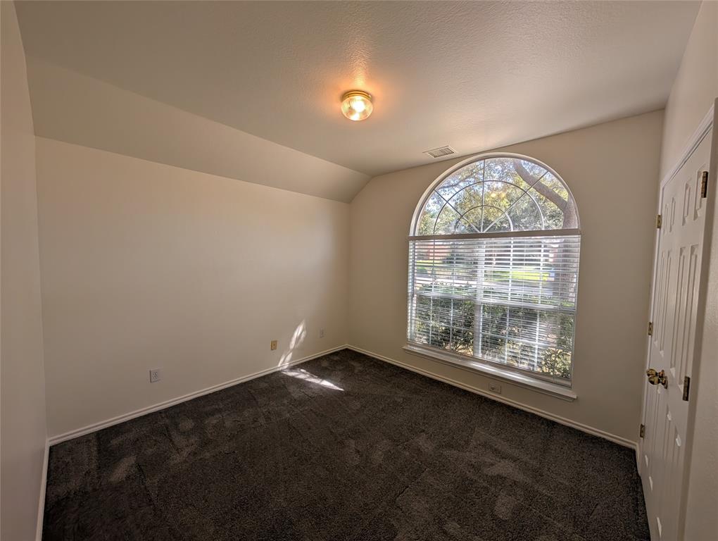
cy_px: 270
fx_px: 249
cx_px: 359
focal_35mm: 12
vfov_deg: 94.6
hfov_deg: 110.5
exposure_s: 1/350
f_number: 1.7
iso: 49
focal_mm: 2.02
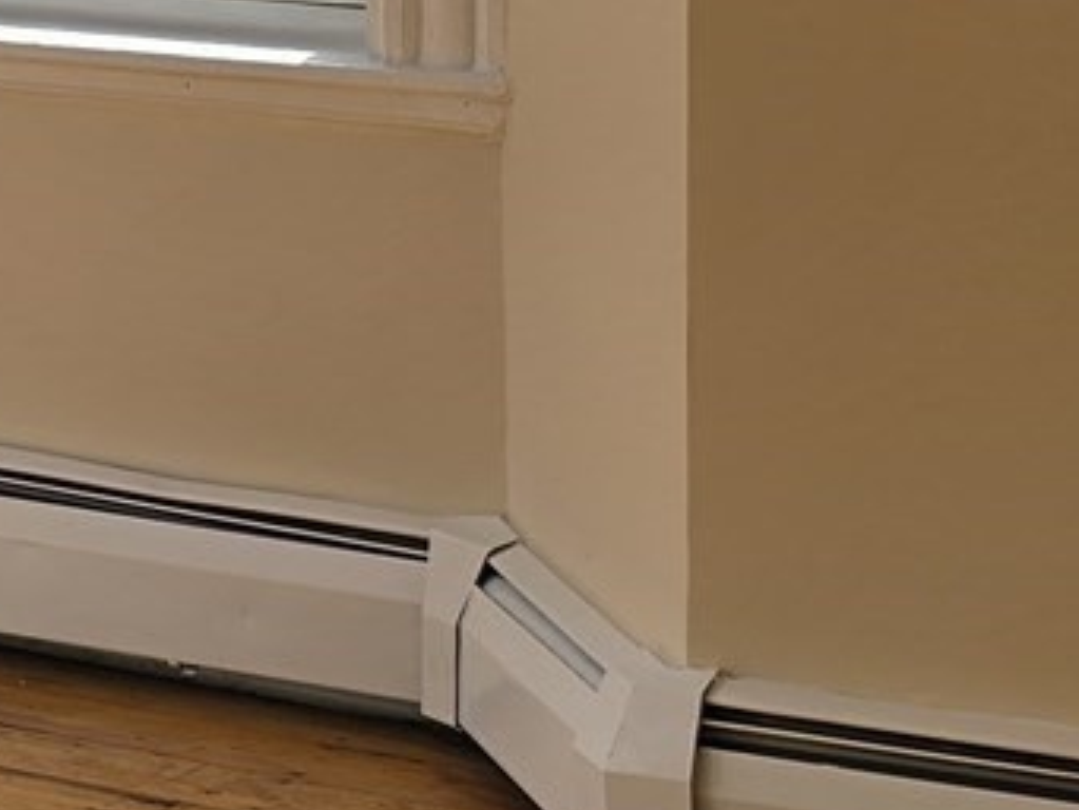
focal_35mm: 138
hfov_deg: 13.9
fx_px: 4303
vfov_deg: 10.6
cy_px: -155
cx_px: -199
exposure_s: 1/327
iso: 12
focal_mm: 6.3
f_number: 1.7
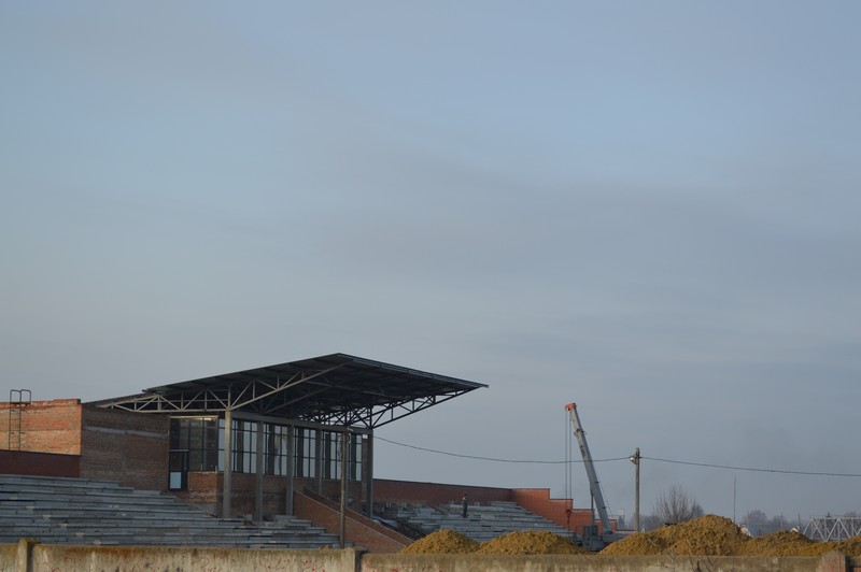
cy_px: 286
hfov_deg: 24.6
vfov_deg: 16.5
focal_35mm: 82
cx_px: 430
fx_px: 1971
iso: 100
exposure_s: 1/160
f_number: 6.3
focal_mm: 55
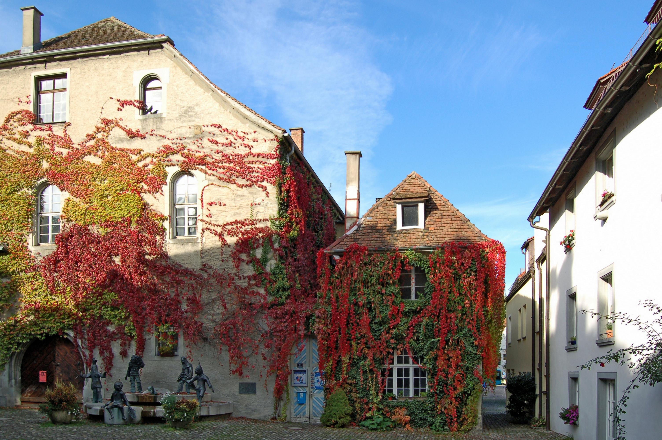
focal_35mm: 30
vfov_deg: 43.5
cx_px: 331
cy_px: 220
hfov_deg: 62.0
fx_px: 551
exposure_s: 1/200
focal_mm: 20
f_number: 7.1
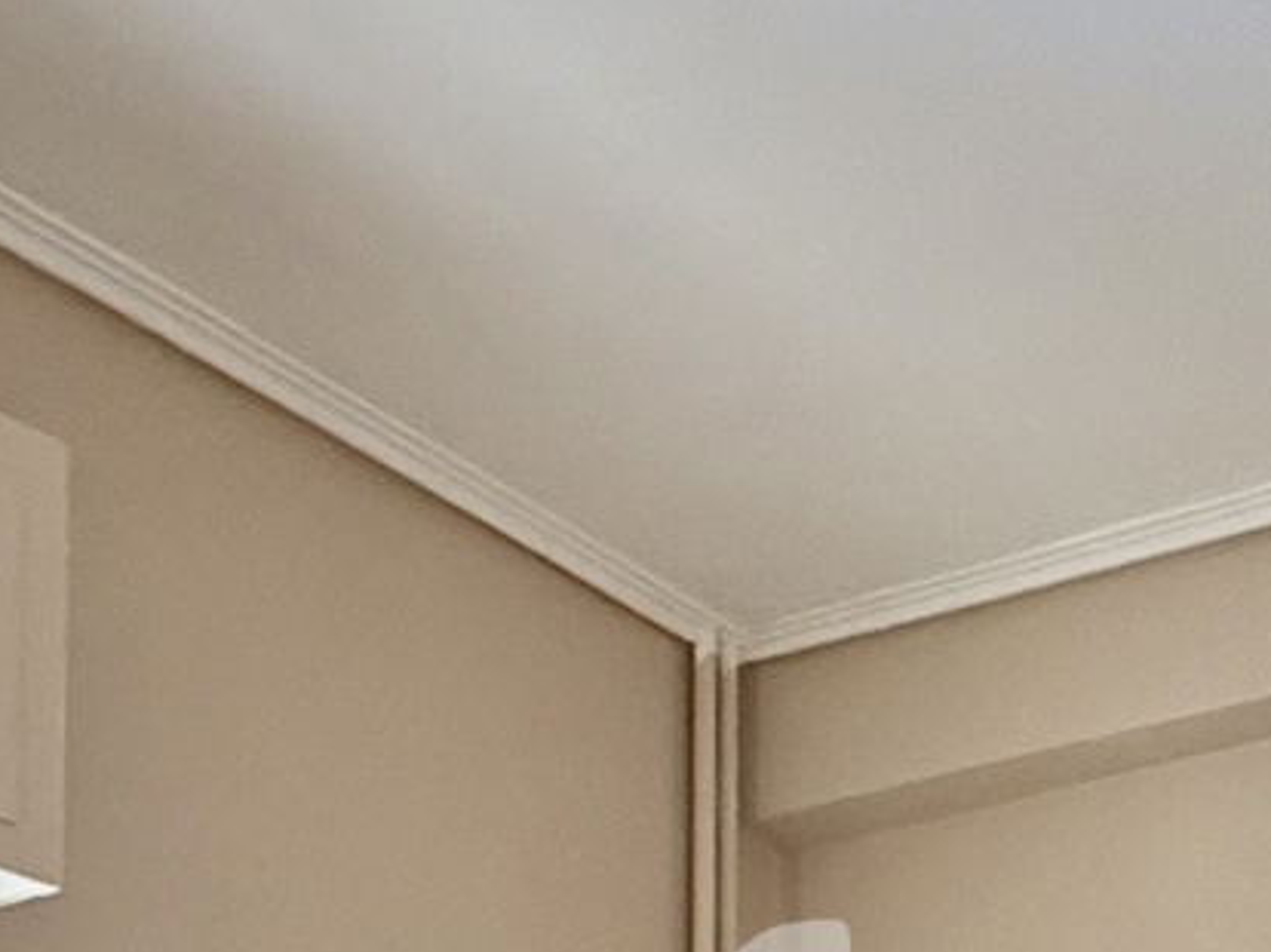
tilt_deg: -1.9
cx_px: 850
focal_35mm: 65
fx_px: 2385
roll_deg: +0.2
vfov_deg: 18.4
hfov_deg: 29.6
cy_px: 1640
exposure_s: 1/99
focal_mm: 2.22
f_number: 2.2
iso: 250
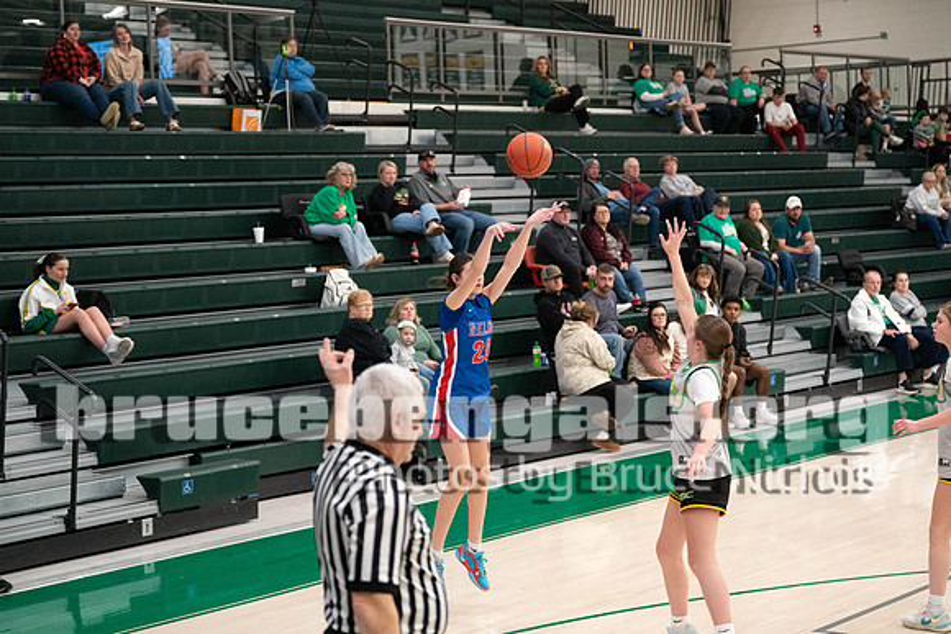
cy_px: 317
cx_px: 476
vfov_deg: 19.5
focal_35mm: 70
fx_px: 1850
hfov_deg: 28.8
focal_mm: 70
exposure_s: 1/1000
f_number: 2.8
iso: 6400
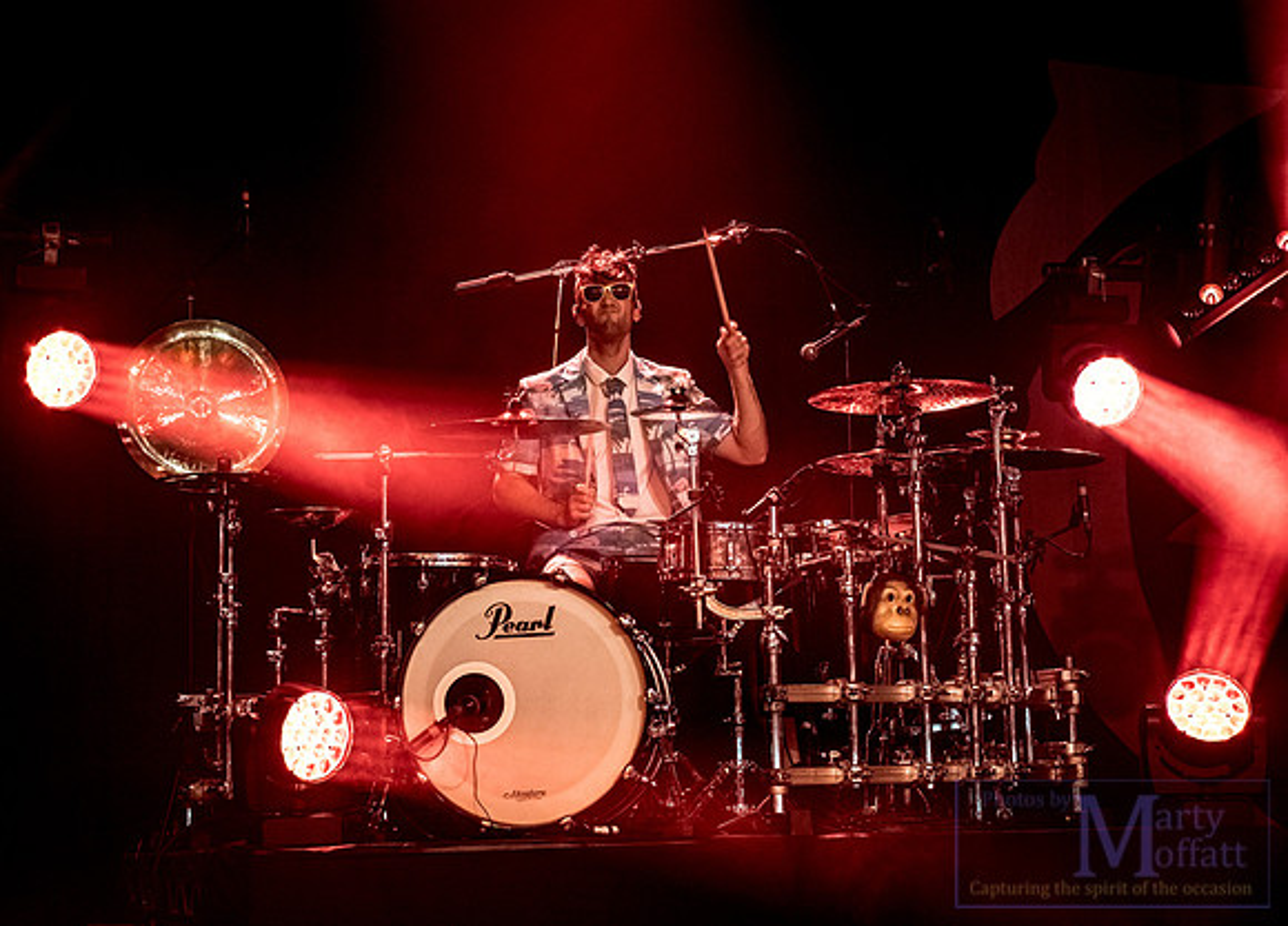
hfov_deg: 26.7
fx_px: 2713
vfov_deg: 19.4
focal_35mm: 74
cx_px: 618
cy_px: 423
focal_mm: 35
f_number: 4
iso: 800
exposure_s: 1/160
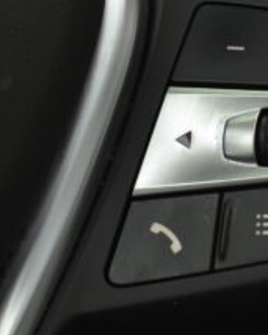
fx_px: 1508
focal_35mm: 152
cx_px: 287
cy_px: 151
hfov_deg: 10.1
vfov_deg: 12.7
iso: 1600
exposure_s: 1/200
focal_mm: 30
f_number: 4.2
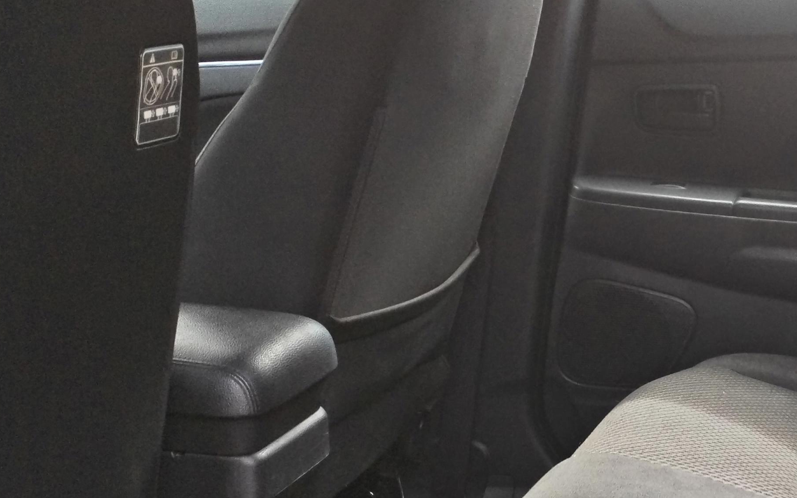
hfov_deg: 26.0
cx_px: 647
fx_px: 1694
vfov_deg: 16.7
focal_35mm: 78
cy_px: 350
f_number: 1.8
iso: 100
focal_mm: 4.75
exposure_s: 1/148
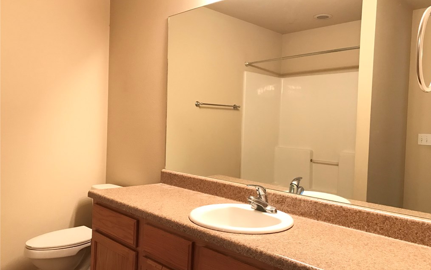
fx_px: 352
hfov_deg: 62.9
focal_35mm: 30
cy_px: 135
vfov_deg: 41.8
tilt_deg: -1.5
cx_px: 217
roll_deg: -2.2
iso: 64
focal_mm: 3.99
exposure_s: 1/15
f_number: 1.8
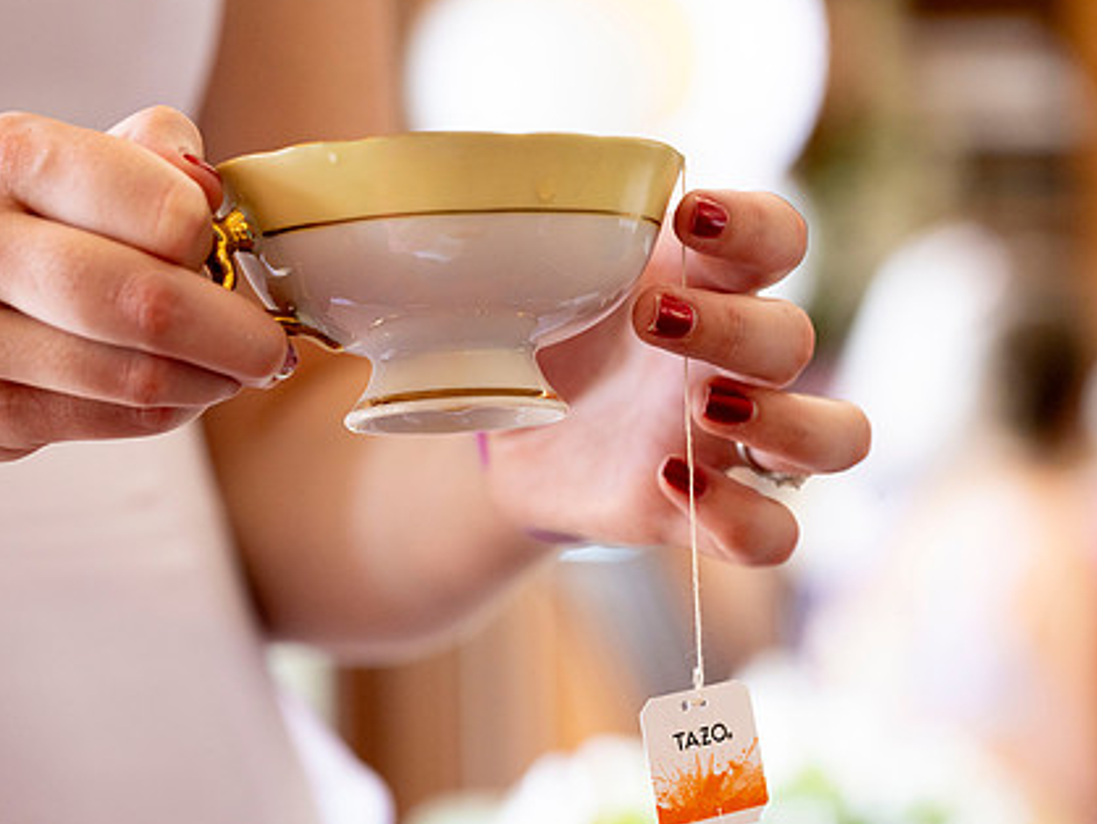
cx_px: 541
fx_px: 5073
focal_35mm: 160
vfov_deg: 9.3
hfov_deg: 12.3
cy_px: 489
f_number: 4.5
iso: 800
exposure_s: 1/125
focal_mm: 120
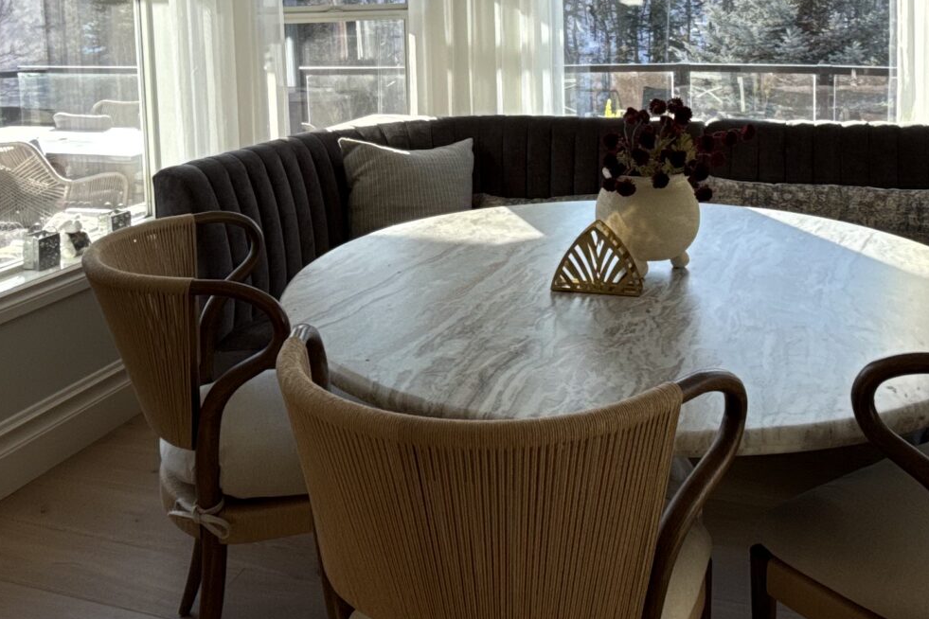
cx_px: 479
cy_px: 91
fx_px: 981
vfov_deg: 33.6
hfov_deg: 50.7
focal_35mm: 38
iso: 64
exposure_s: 1/468
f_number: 2.2
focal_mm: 2.22
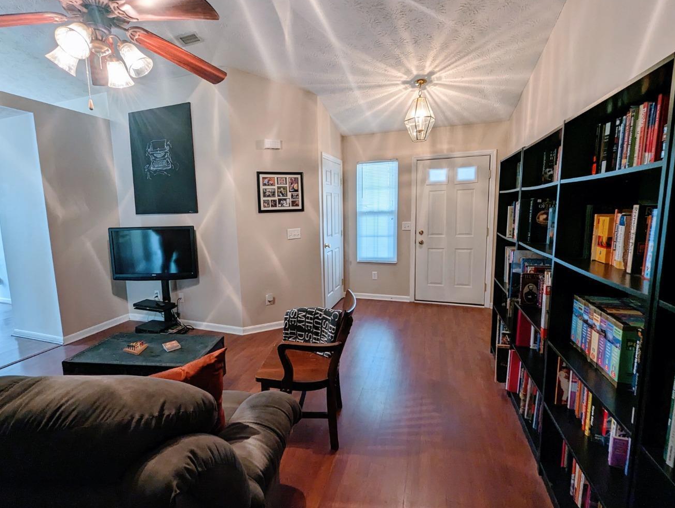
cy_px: 245
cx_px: 305
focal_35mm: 15
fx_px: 293
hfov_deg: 97.8
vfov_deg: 81.8
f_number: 2.2
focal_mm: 1.95
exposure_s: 1/30
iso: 72
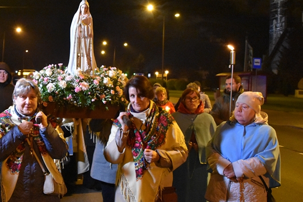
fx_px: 379
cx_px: 105
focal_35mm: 45
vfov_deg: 29.8
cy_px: 84
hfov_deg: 43.1
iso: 10000
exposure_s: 1/60
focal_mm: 20
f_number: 4
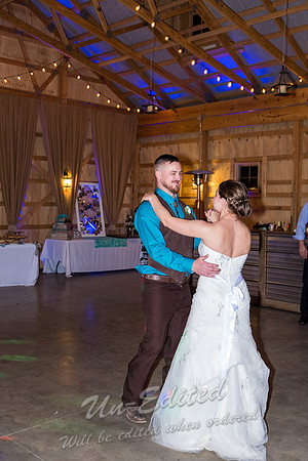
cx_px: 154
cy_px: 230
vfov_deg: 48.5
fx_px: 513
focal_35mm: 40
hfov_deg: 33.4
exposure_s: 1/200
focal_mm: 26.5
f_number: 3.2
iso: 1600
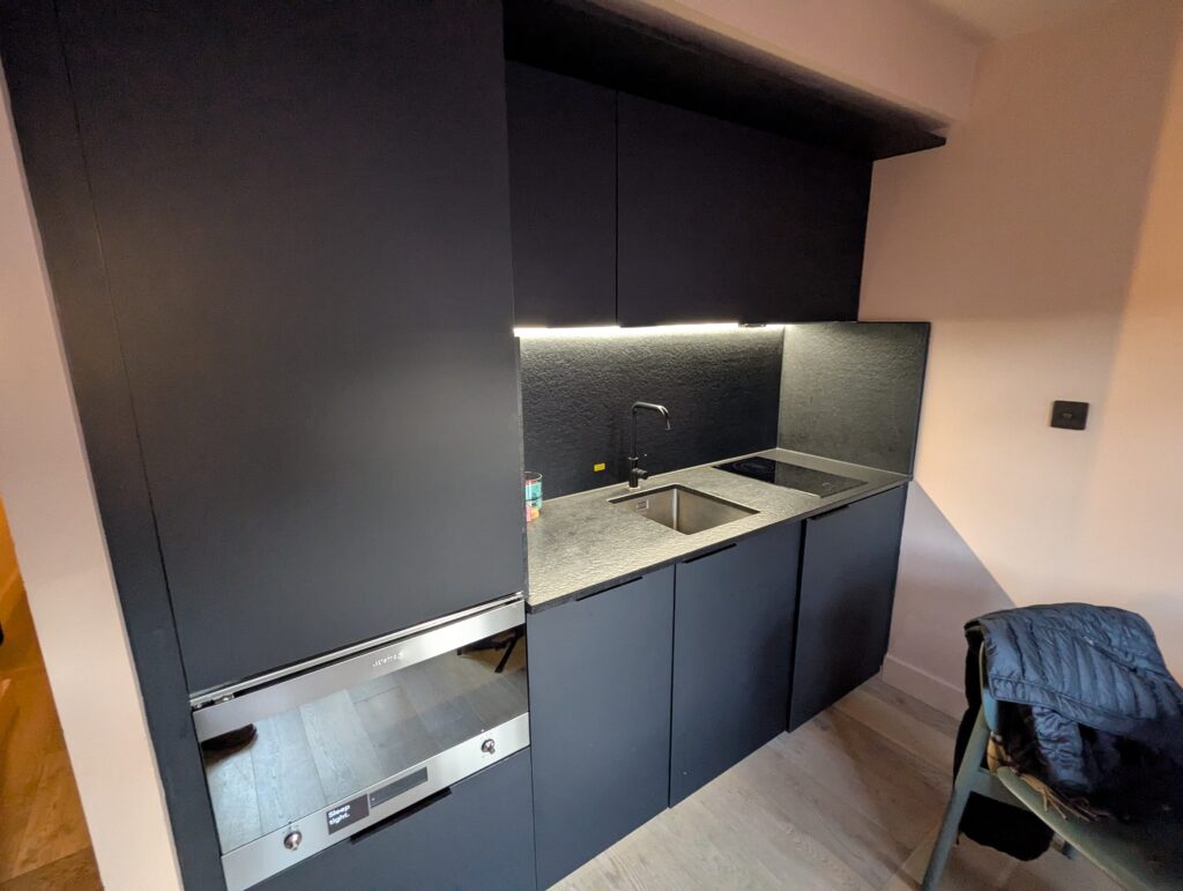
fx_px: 548
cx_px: 592
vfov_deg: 78.2
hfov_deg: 94.4
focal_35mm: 16
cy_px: 446
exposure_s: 1/25
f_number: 2.2
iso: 569
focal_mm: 2.35
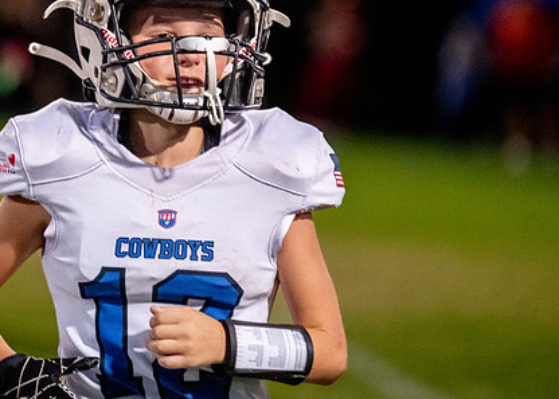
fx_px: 5222
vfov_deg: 4.4
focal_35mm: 329
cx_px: 143
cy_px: 85
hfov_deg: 6.1
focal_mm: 185
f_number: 2.8
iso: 6400
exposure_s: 1/640
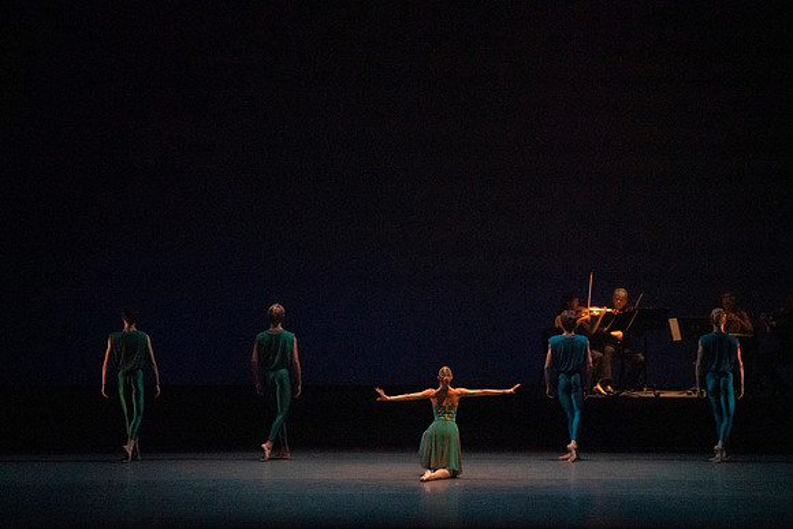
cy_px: 264
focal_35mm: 164
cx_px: 396
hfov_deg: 12.5
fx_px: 3613
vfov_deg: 8.4
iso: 25600
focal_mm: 164
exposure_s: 1/400
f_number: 8
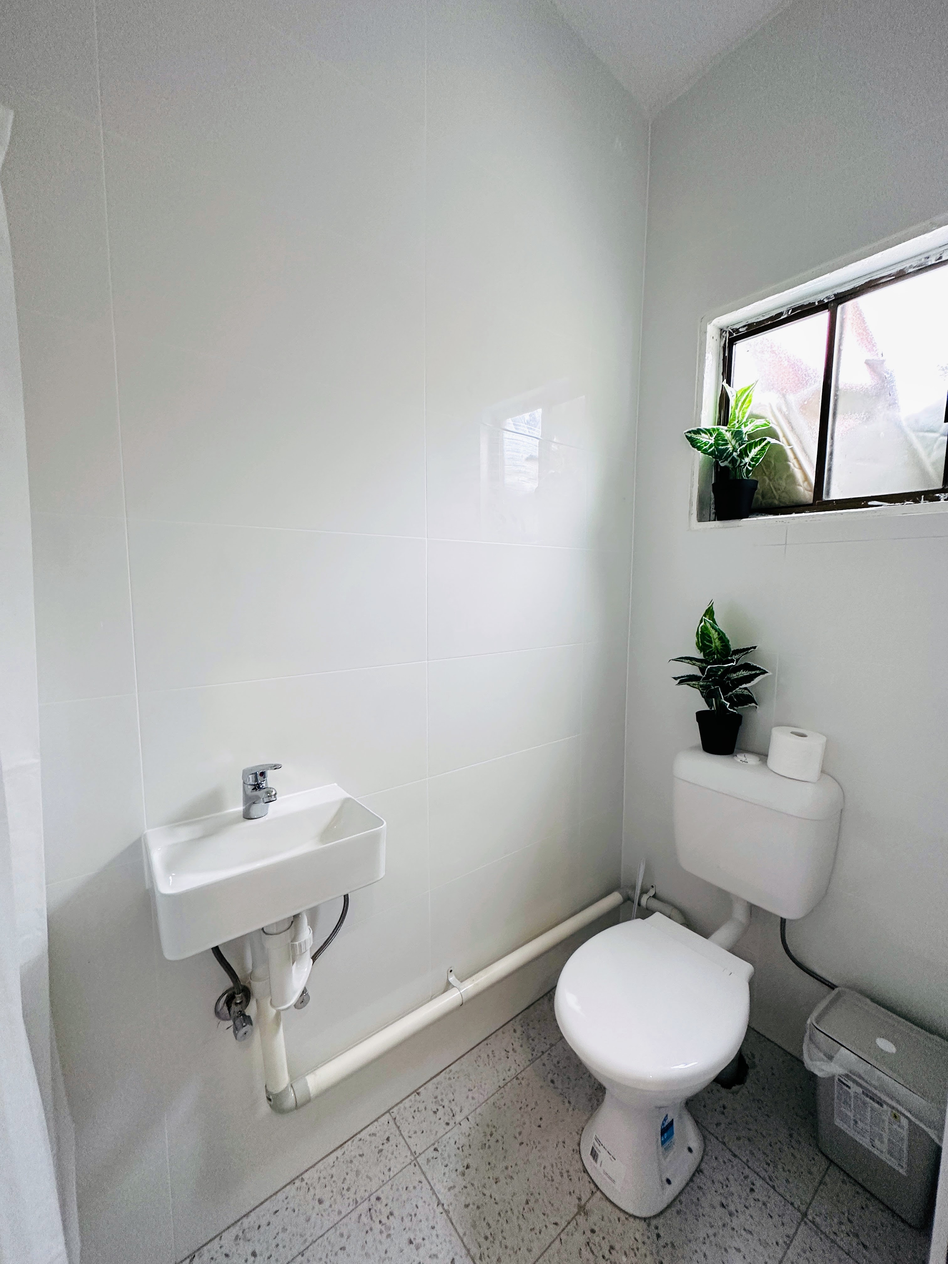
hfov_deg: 85.7
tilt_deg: -6.3
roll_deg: +0.0
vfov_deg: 102.1
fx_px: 511
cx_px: 474
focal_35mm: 14
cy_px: 632
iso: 200
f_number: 2.2
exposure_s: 1/100
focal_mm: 2.22
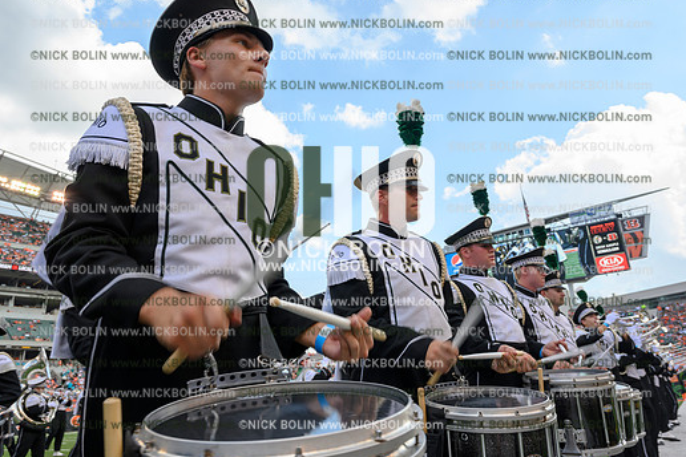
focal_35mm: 27
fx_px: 514
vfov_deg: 47.9
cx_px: 340
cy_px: 209
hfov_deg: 67.4
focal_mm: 24
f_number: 7.1
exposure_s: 1/100
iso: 80
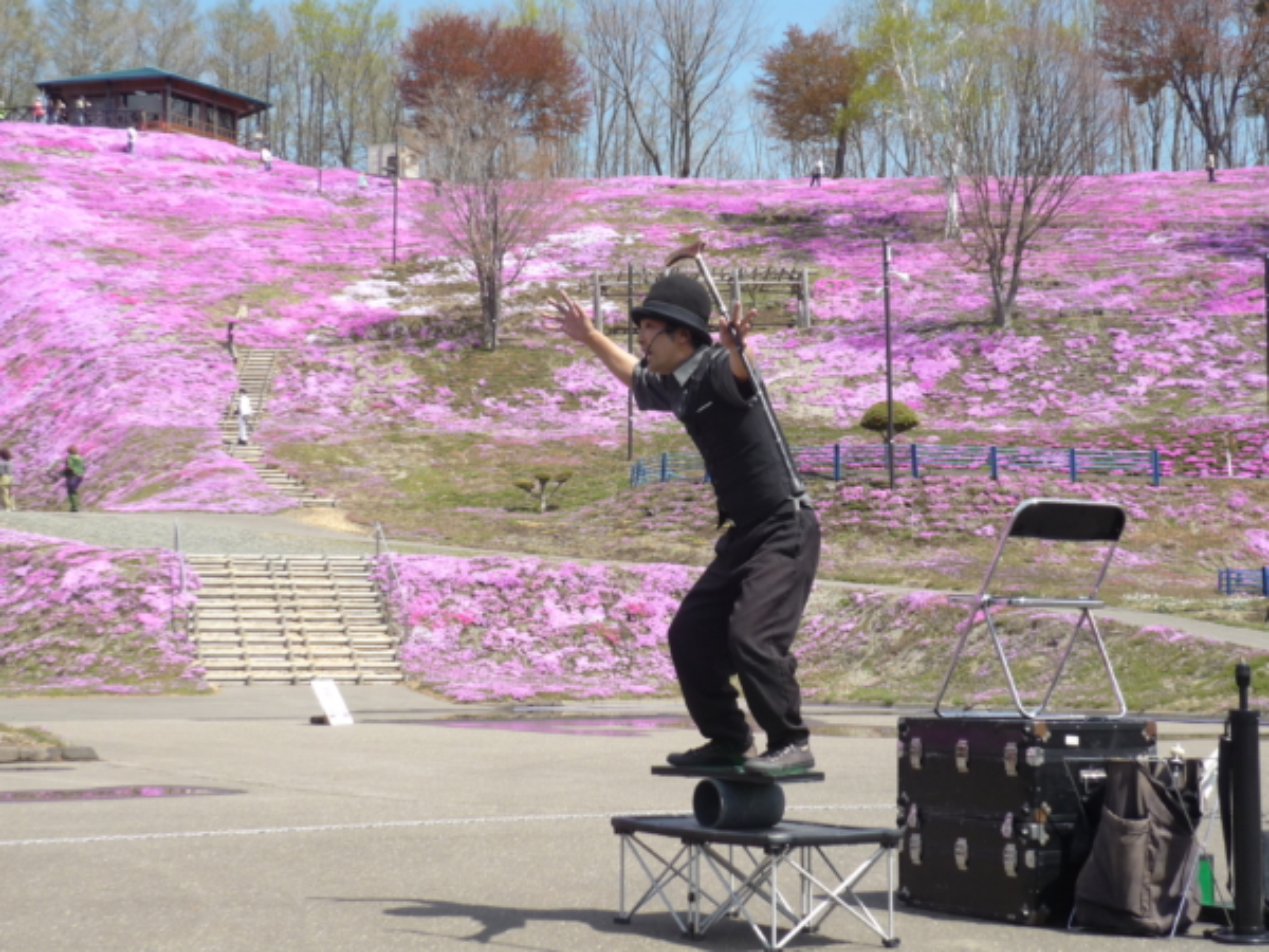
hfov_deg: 34.9
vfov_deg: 26.6
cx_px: 634
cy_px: 476
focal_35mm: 55
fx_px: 2016
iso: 100
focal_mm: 9.1
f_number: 3.4
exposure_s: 1/640
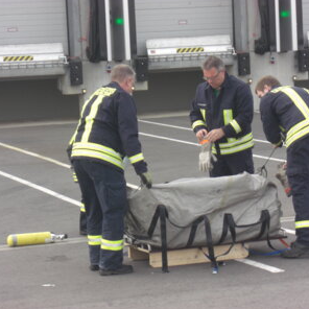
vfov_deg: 12.8
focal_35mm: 136
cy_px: 154
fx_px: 1373
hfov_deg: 12.8
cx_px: 153
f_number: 5.1
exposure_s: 1/160
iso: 200
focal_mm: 23.7
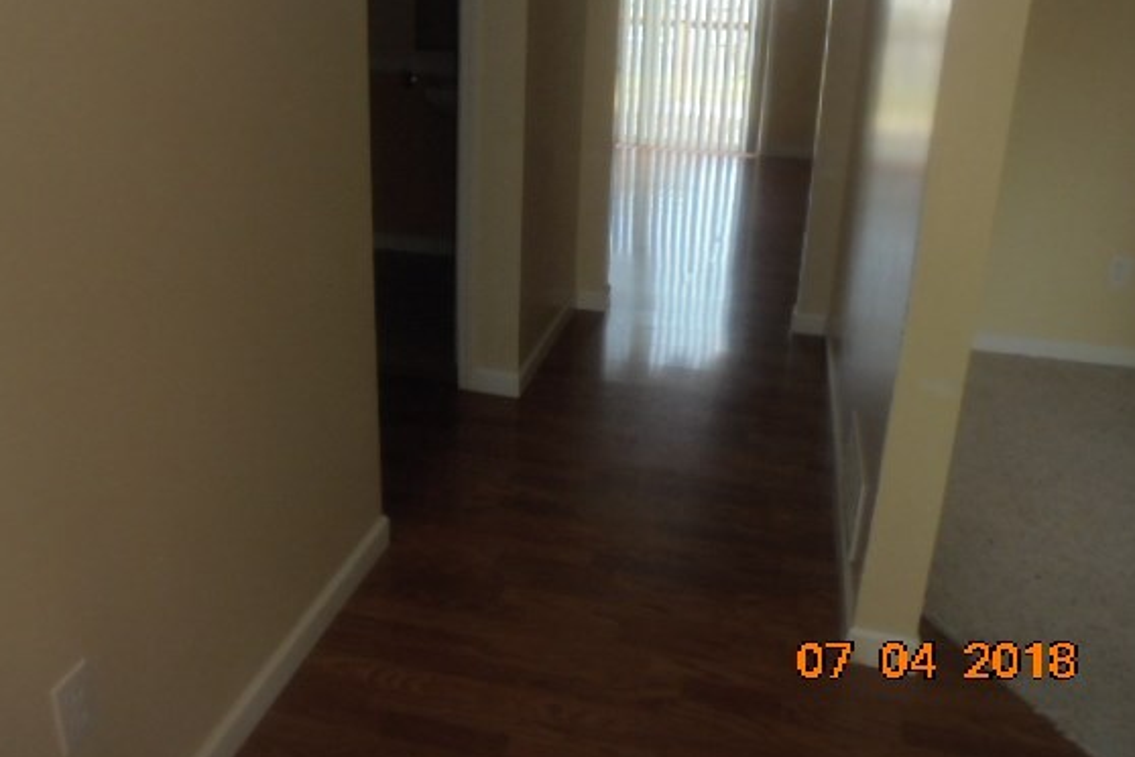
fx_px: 977
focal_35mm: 31
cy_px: 281
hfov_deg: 60.1
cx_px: 504
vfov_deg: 42.0
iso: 160
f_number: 3.5
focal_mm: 4.6
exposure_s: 1/100
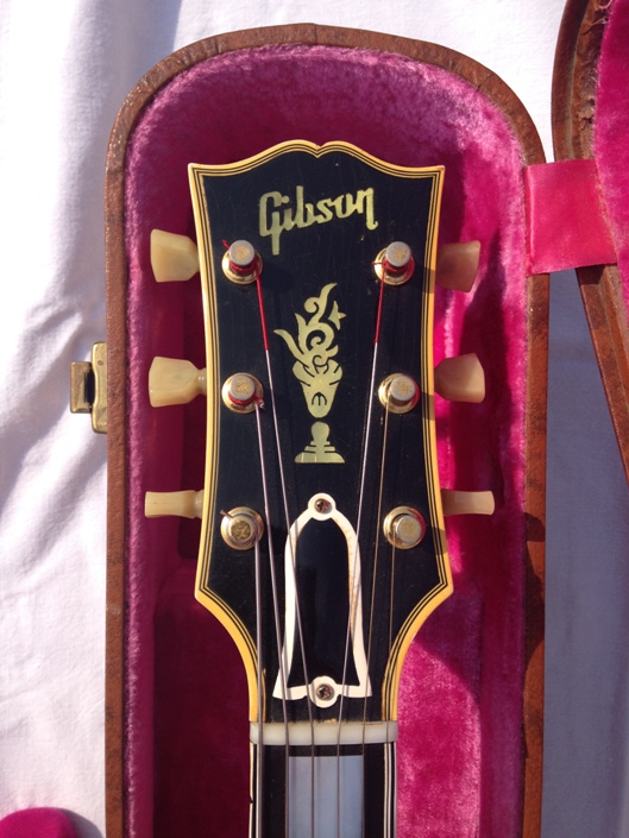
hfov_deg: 43.0
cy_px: 419
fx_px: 799
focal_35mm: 33
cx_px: 314
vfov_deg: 55.3
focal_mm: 4.12
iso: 50
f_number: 2.4
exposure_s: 1/1748
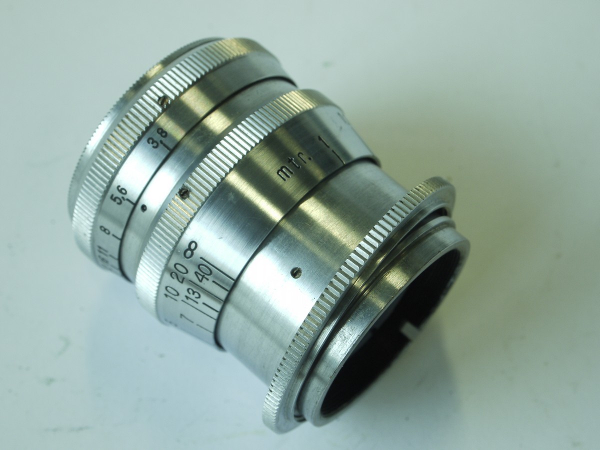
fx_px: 1283
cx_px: 300
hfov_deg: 26.3
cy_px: 225
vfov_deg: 19.9
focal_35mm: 74
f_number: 11
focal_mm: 37
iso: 400
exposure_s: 1/25
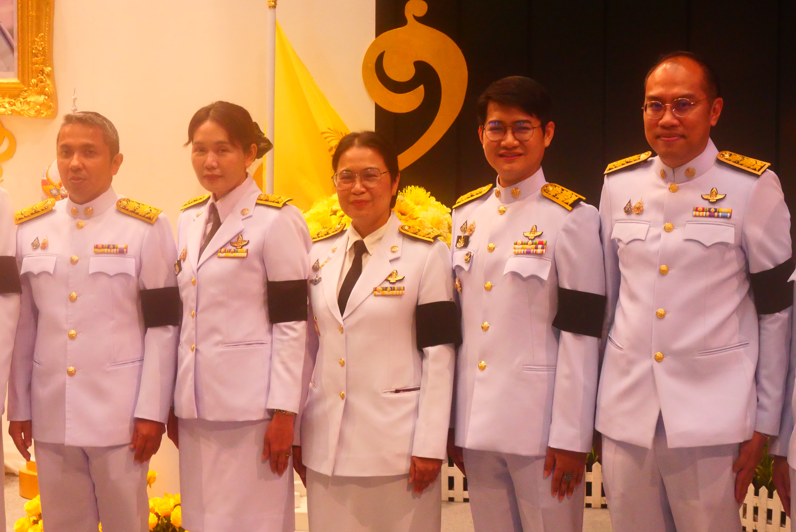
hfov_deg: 25.0
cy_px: 266
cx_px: 398
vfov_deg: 16.9
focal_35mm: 81
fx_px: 1792
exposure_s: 1/40
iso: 3200
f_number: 6.3
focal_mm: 39
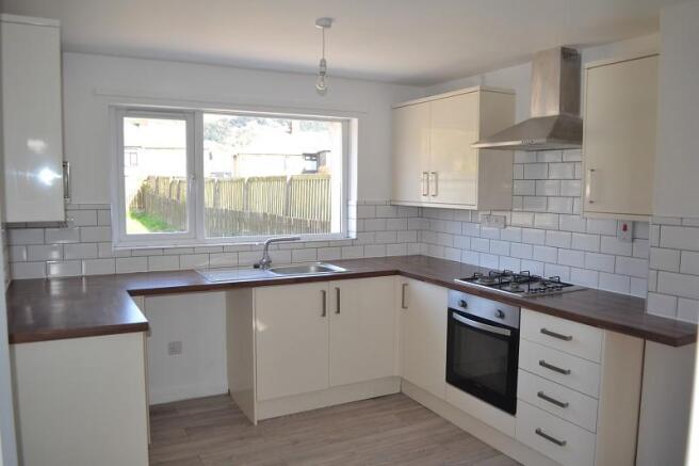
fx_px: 524
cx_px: 350
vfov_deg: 47.9
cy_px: 233
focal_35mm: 27
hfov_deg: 67.4
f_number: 4
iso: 220
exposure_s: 1/125
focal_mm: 18
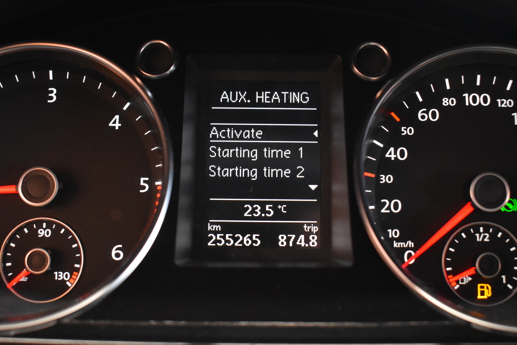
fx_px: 625
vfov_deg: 30.8
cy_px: 172
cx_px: 258
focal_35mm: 44
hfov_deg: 45.0
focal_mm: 29
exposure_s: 1/60
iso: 2500
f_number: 4.2
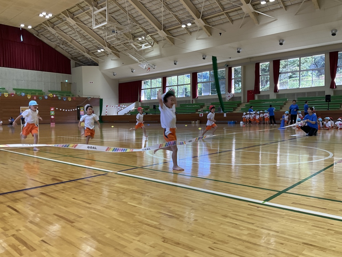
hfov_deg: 61.7
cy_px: 128
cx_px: 171
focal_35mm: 29
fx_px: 287
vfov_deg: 48.2
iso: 40
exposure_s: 1/122
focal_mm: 3
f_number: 1.8
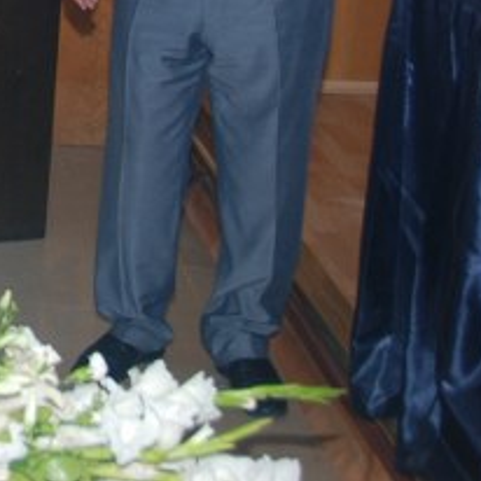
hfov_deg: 13.6
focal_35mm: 119
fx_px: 1871
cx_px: -276
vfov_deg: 14.1
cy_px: -144
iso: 200
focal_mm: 24
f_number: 4
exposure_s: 1/60
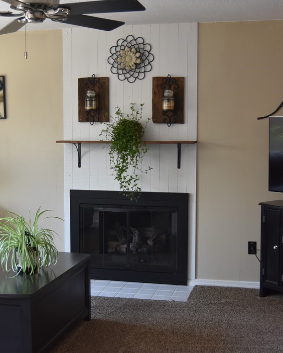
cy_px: 176
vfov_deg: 33.6
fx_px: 586
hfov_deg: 27.1
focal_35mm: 56
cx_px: 120
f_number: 5
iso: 800
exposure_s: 1/100
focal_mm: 26
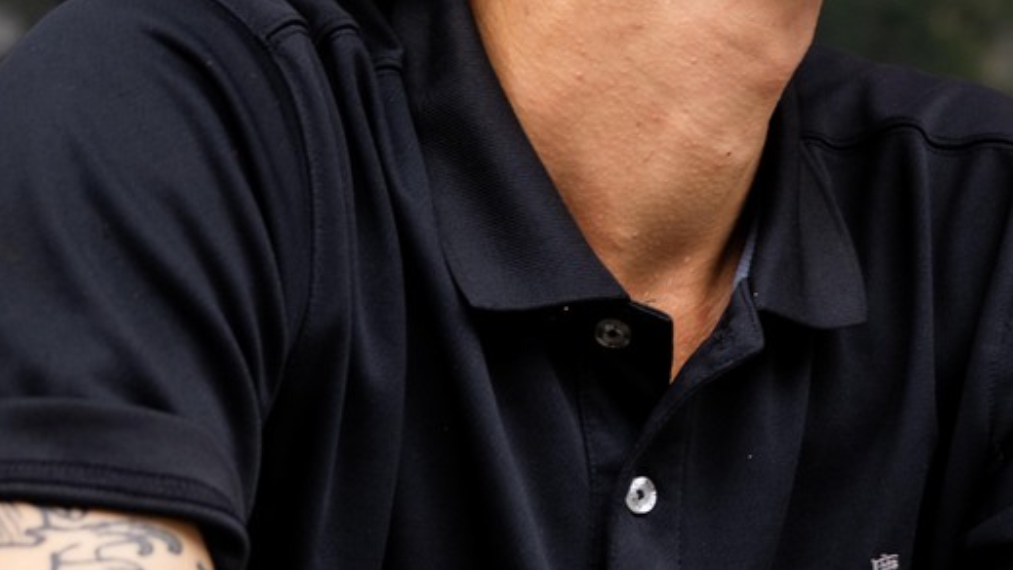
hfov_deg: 17.4
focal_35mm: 121
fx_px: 3250
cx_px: 933
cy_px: 140
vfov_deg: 10.0
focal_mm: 30
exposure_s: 1/500
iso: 250
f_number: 2.8
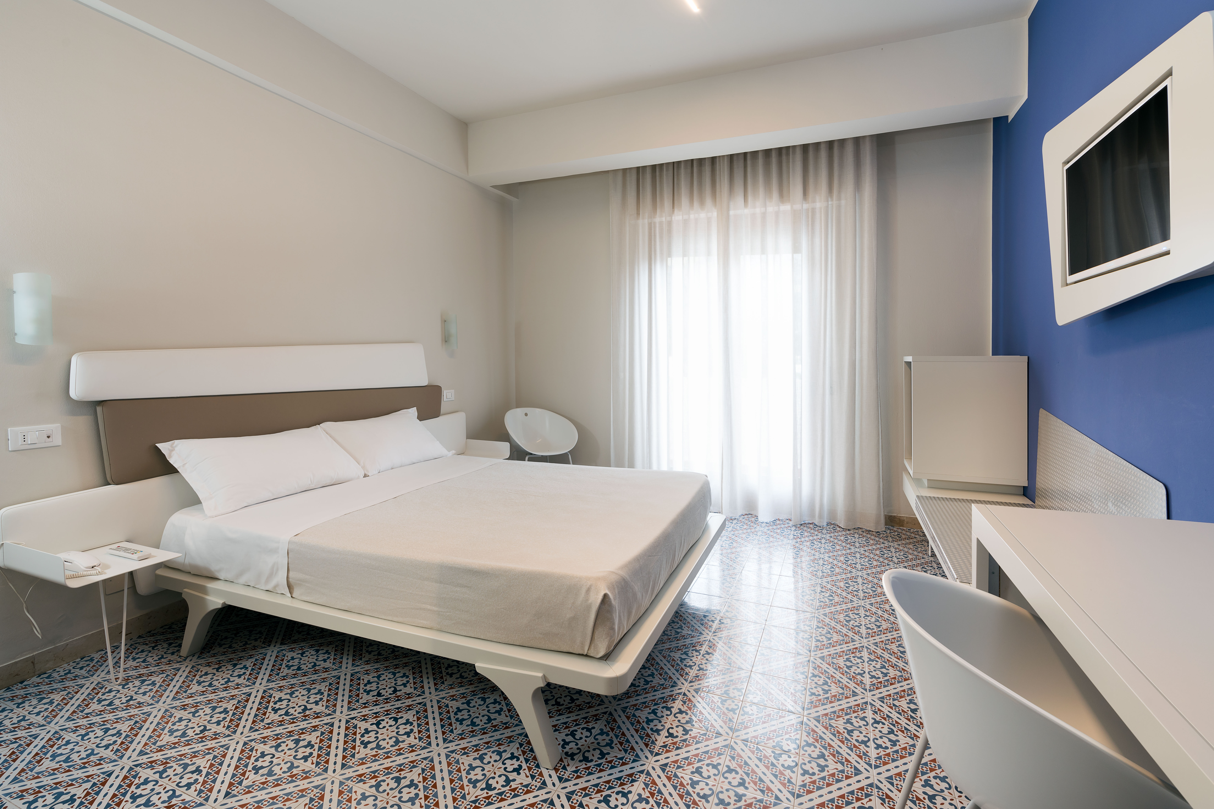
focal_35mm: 16
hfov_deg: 96.7
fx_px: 540
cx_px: 607
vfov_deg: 73.8
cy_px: 404
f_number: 10
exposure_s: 1/2
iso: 100
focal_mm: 16
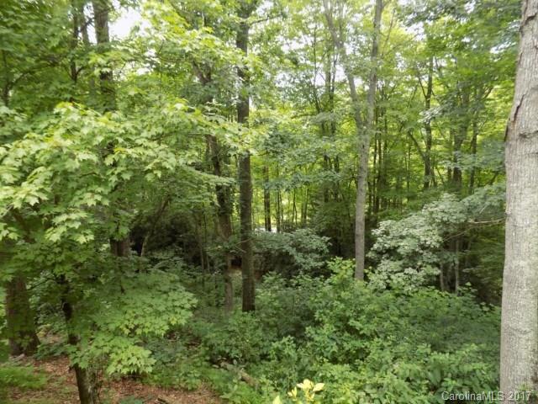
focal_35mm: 23
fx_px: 357
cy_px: 202
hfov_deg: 73.9
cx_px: 269
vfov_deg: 58.9
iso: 80
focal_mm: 4
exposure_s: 1/50
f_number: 3.1
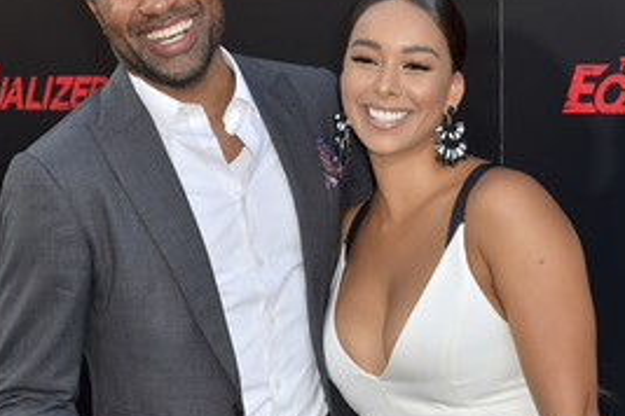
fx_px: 2048
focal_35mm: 118
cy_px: 203
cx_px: 283
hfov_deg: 17.3
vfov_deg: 11.6
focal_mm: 70
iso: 250
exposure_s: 1/250
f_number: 6.3
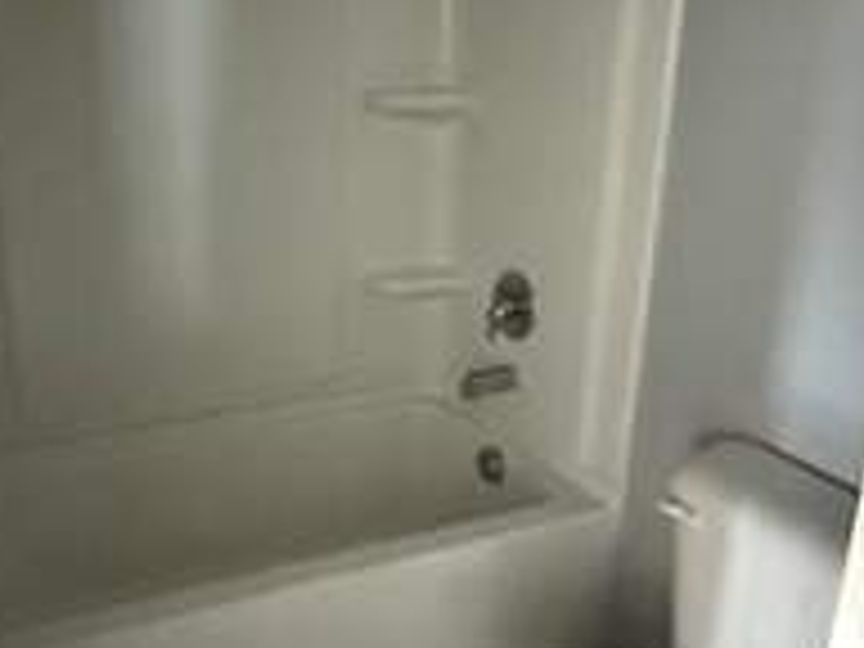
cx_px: 328
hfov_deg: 52.1
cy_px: 333
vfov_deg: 40.7
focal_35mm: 35
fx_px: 874
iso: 1600
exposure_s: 1/36
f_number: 2.2
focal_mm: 2.22
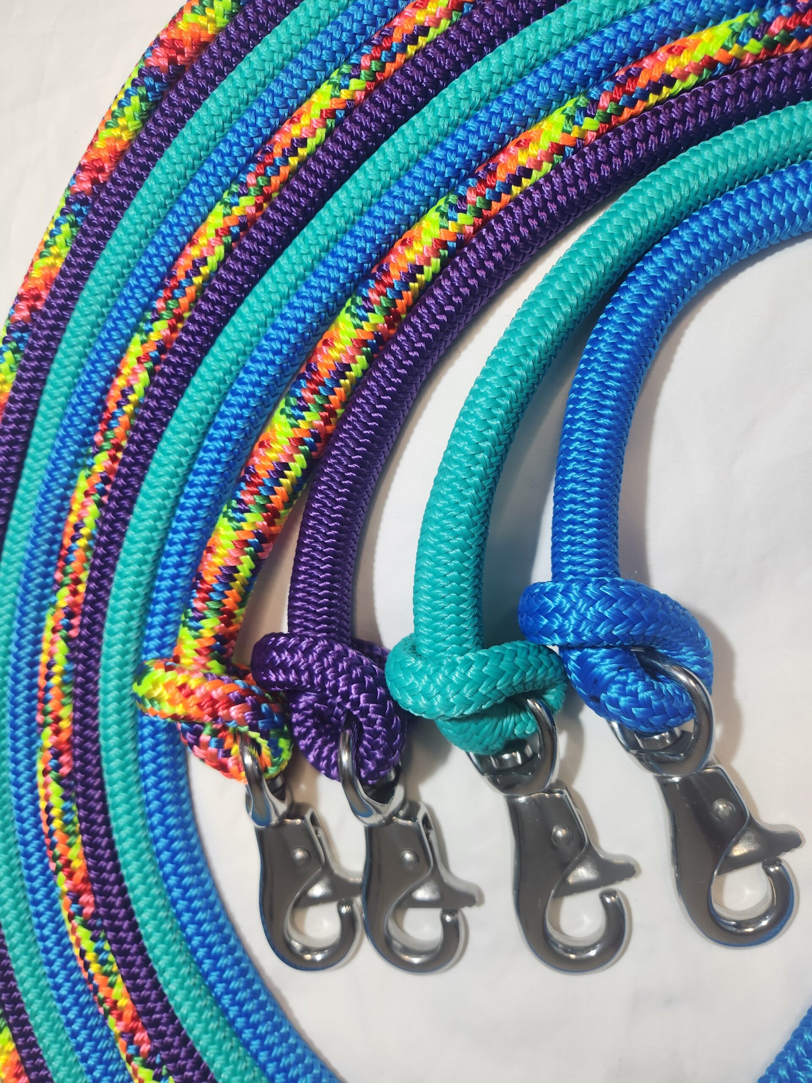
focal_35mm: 23
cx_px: 406
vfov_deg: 73.9
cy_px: 542
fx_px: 719
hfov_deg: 58.9
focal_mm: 5.4
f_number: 1.8
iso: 100
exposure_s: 1/55.3
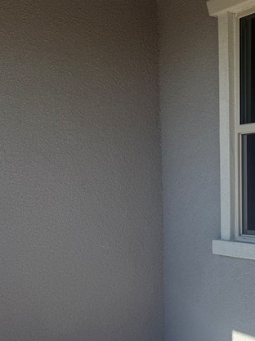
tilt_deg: -5.0
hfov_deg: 24.3
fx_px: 580
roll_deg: +0.6
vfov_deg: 32.4
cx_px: 214
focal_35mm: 59
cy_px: 236
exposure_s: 1/2169
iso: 80
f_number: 1.78
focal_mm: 6.76
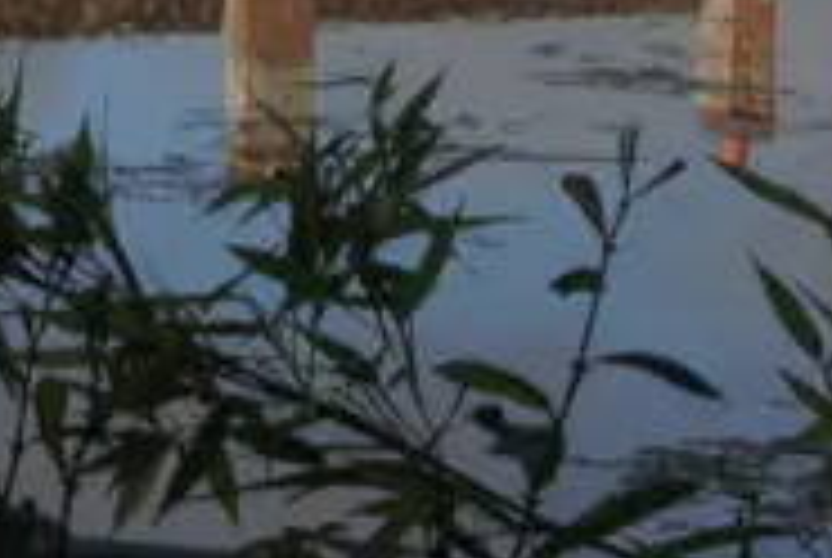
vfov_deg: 3.8
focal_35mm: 362
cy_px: -724
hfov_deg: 5.6
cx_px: -679
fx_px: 8390
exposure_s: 1/60
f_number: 18
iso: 320
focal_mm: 35
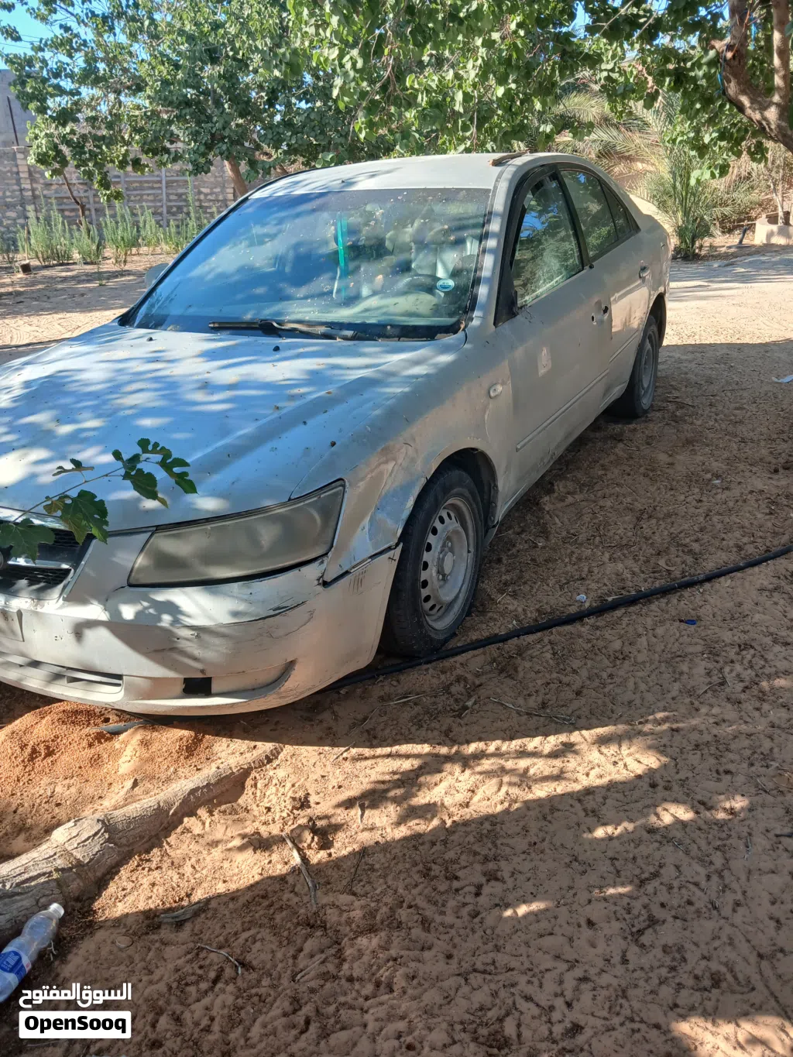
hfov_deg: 51.4
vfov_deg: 65.3
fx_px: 825
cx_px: 396
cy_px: 528
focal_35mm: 27
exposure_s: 1/105
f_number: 1.8
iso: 20
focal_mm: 3.98
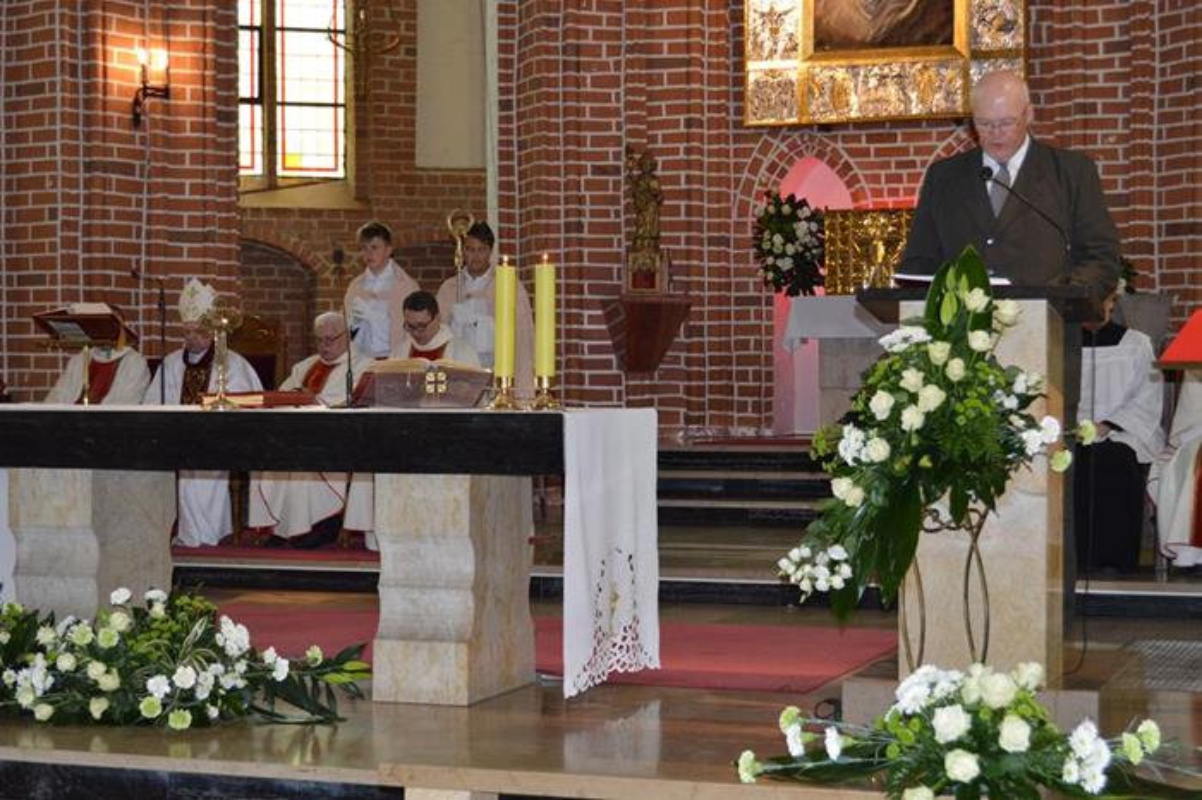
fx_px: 2303
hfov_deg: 29.3
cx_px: 601
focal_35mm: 69
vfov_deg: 19.7
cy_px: 400
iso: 900
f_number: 5.3
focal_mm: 46
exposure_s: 1/60
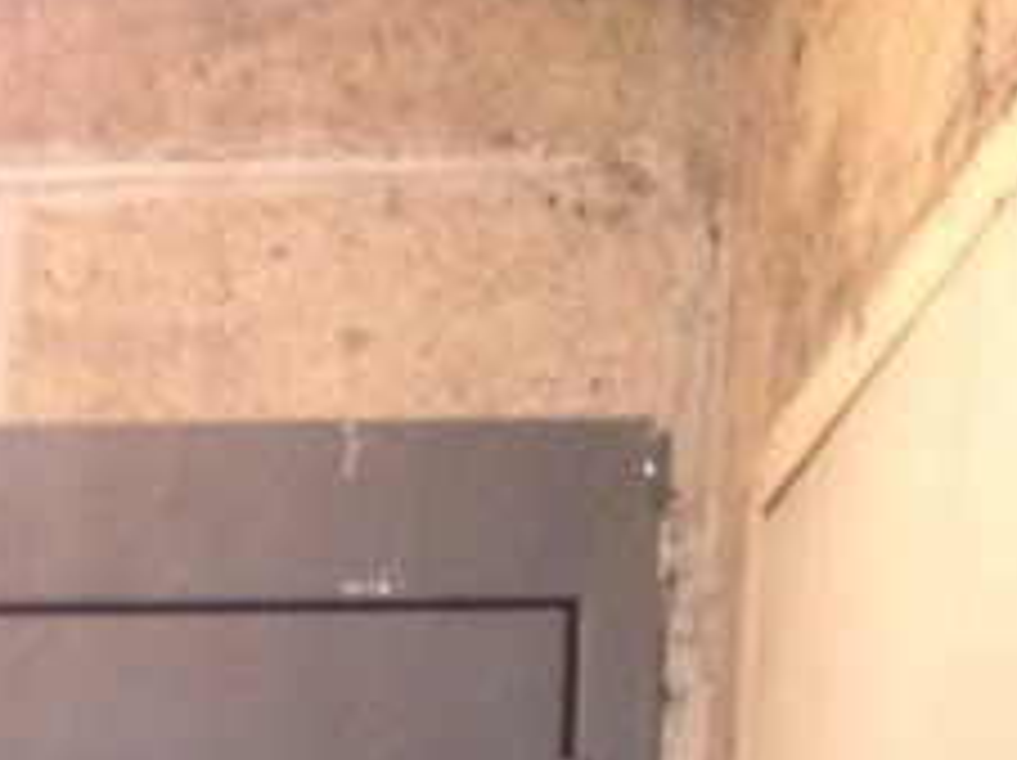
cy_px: 2307
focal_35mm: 156
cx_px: -243
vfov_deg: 8.1
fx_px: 4578
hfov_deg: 12.3
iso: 250
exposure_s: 1/16
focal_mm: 4.12
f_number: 2.4
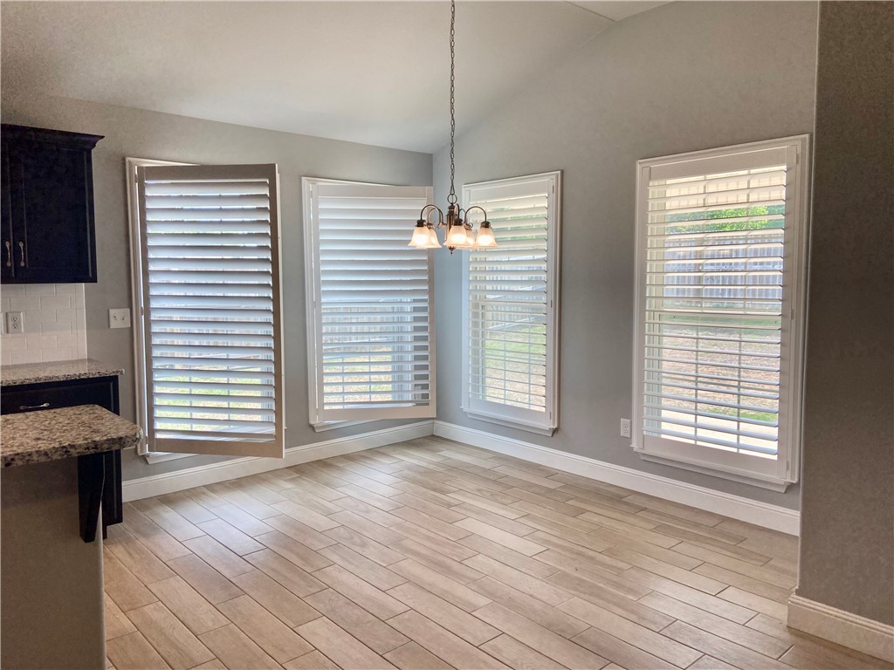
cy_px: 335
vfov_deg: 53.1
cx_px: 447
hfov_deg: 67.3
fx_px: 671
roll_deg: -0.7
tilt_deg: -6.0
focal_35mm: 26
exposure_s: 1/165
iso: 32
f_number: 1.8
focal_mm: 4.25
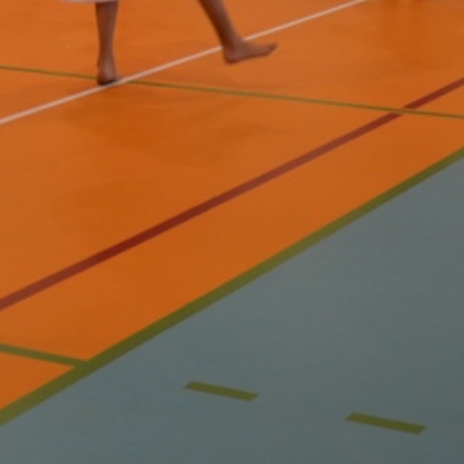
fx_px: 2029
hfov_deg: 12.6
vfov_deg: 12.7
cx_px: -160
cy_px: -101
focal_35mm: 134
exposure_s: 1/80
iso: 400
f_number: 4.5
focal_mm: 25
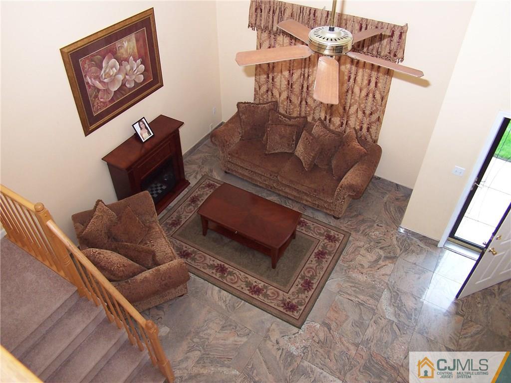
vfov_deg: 36.0
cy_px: 192
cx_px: 256
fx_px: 590
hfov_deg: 46.8
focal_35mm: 40
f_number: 2.8
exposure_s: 1/60
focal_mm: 6.7
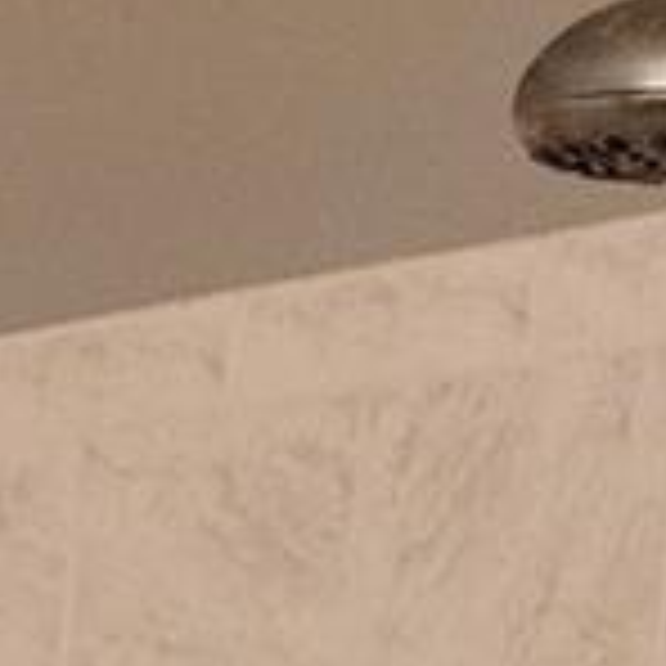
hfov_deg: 10.4
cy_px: 2074
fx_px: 3592
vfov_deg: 8.6
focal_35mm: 165
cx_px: -104
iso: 500
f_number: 1.8
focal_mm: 6.4
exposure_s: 1/120
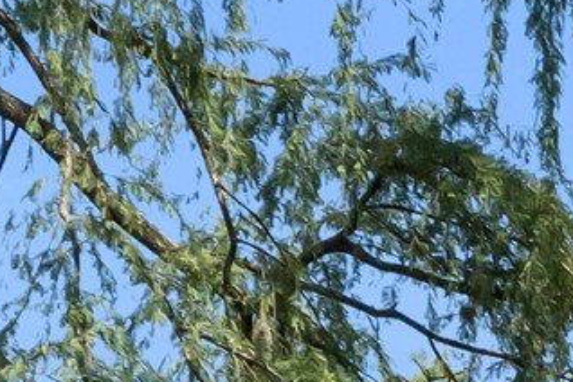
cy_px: 1265
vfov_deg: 6.0
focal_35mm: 205
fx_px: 3263
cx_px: 1384
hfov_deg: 9.0
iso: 500
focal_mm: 20
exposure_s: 1/640
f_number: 8
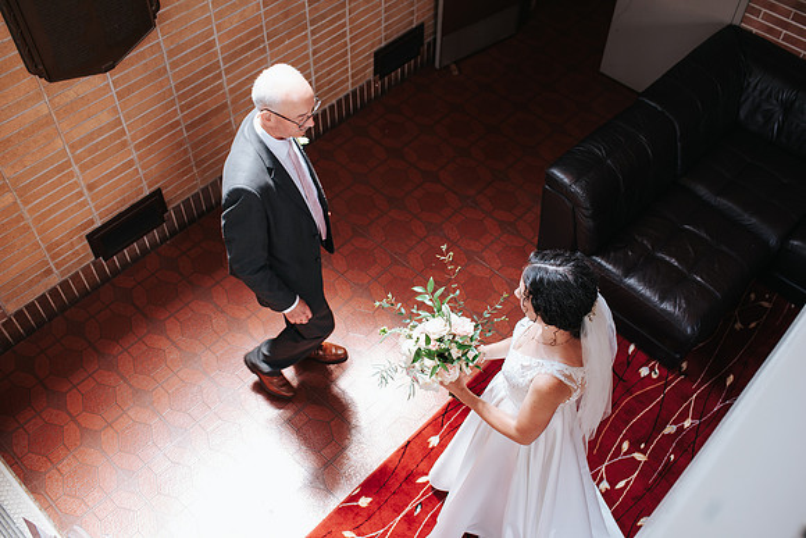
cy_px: 269
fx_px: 784
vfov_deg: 37.9
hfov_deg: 54.4
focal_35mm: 35
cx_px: 403
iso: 280
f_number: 3.2
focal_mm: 35
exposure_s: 1/125
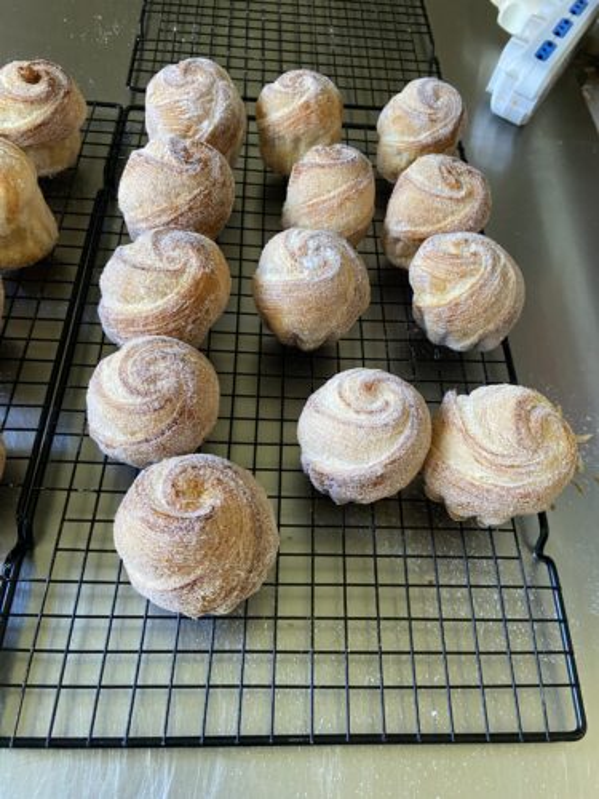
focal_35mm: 26
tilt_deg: -56.9
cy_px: 400
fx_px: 600
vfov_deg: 67.3
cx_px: 300
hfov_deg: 53.1
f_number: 1.8
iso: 400
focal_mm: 4.25
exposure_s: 1/60
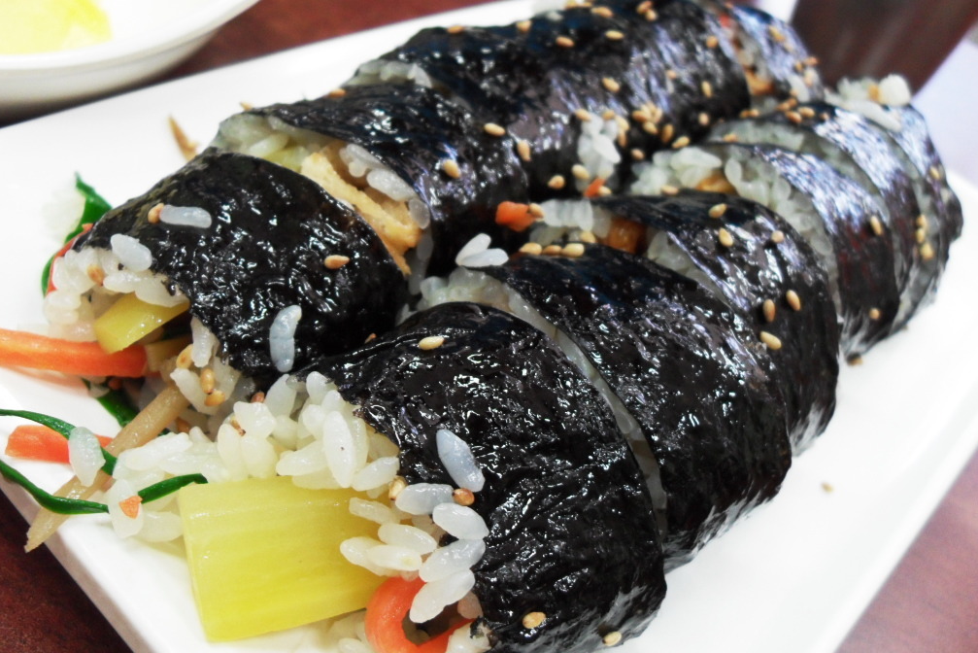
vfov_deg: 36.0
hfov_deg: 51.9
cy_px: 342
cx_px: 489
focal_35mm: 37
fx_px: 1005
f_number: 2.8
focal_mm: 6.2
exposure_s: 1/30
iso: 200
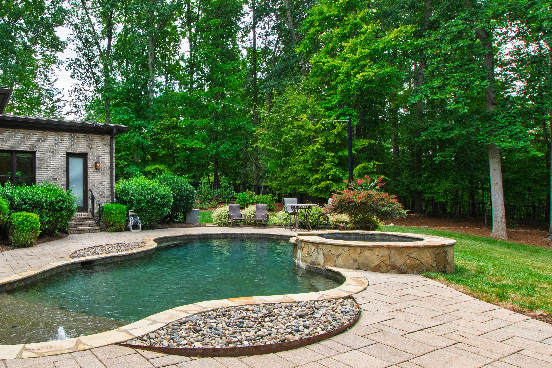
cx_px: 177
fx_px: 337
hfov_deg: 75.7
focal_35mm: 22
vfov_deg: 57.2
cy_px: 180
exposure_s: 1/80
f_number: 9
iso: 320
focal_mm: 10
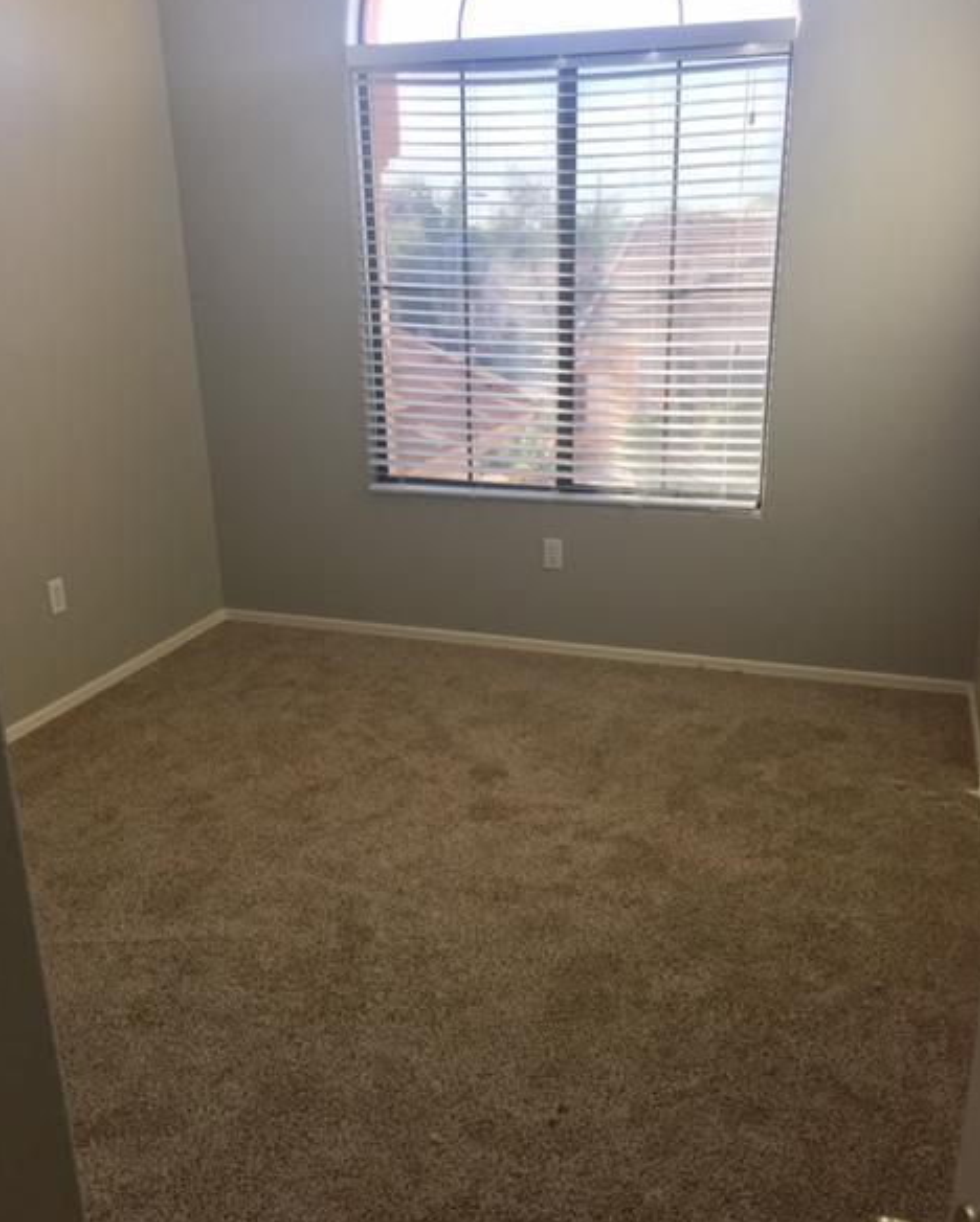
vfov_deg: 57.1
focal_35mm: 31
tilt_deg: -18.6
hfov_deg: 47.2
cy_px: 657
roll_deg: +0.7
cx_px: 492
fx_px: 1123
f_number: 2.2
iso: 50
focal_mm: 4.15
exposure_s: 1/120
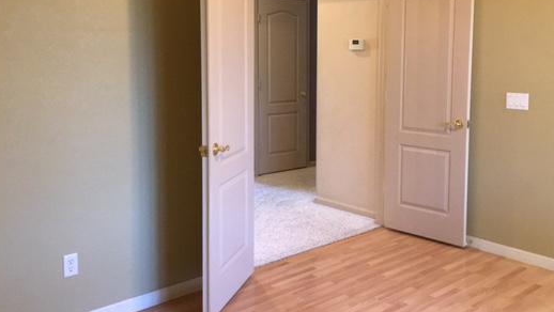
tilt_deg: -3.7
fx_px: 573
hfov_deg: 51.3
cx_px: 332
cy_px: 108
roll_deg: -0.7
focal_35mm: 39
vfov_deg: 30.3
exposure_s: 1/30
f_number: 2.2
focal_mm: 4.15
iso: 200
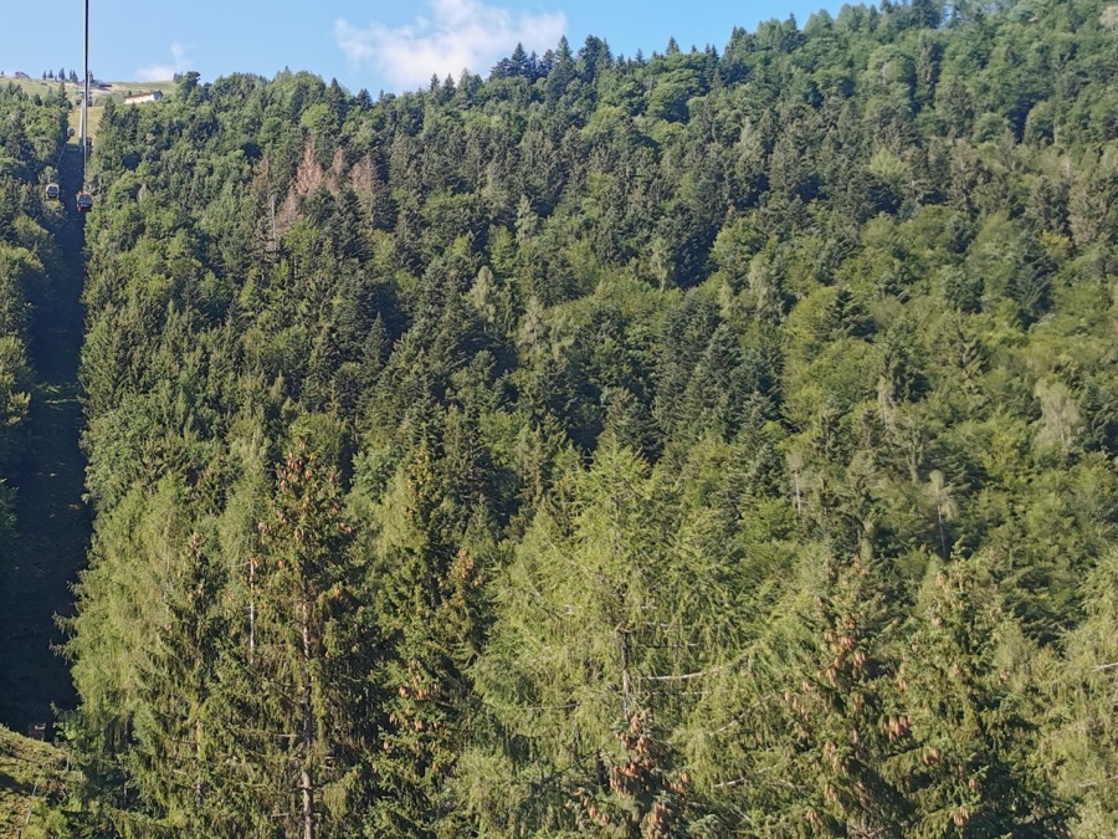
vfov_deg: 30.2
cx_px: 169
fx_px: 1550
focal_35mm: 48
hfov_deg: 37.7
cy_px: 327
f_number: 1.6
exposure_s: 1/946
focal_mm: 5.56
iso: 50
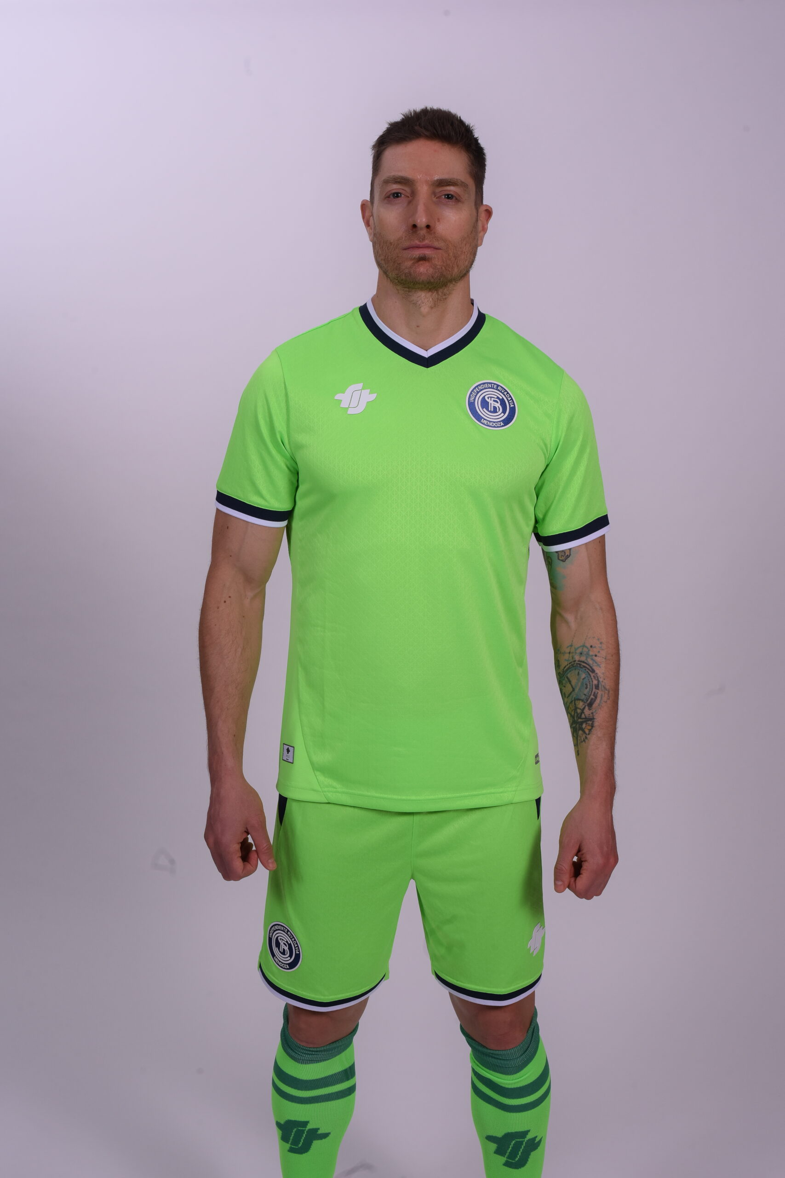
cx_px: 392
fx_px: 1635
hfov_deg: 27.0
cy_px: 589
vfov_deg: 39.6
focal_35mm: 50
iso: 640
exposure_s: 1/100
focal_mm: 50
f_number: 11
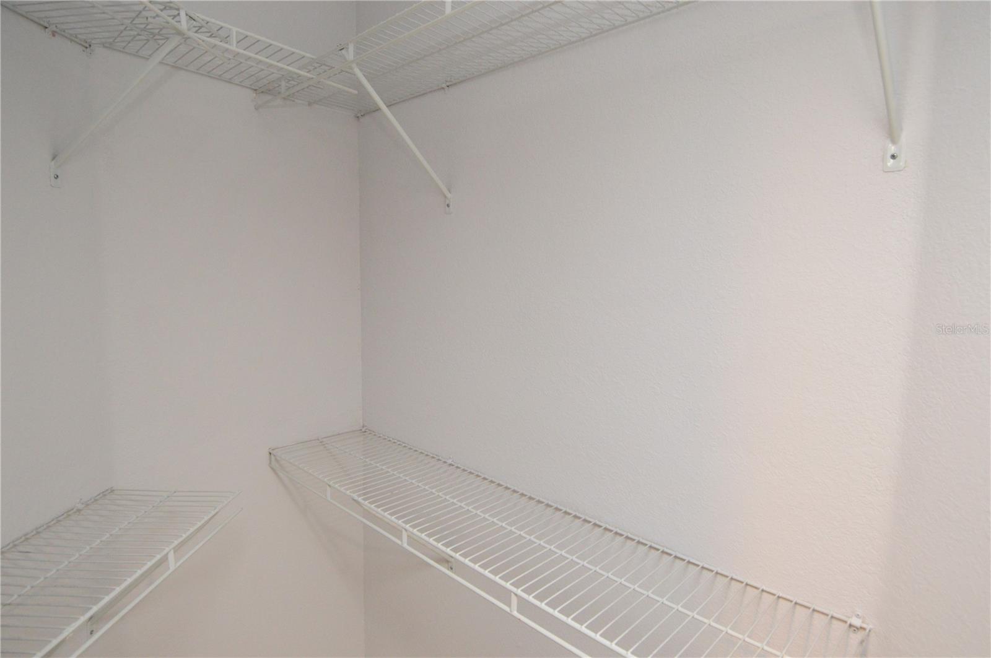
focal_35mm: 18
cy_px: 329
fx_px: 495
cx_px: 496
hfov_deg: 90.1
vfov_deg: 67.3
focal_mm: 12
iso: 1100
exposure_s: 1/60
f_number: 4
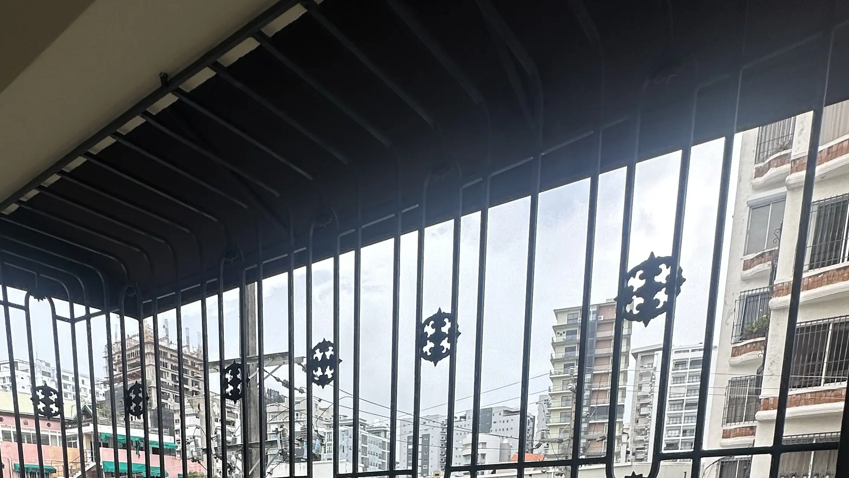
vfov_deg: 30.7
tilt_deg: -11.2
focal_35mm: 28
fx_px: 630
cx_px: 329
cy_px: 649
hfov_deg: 67.1
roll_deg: -0.3
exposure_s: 1/315
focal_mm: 2.22
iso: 40
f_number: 2.2
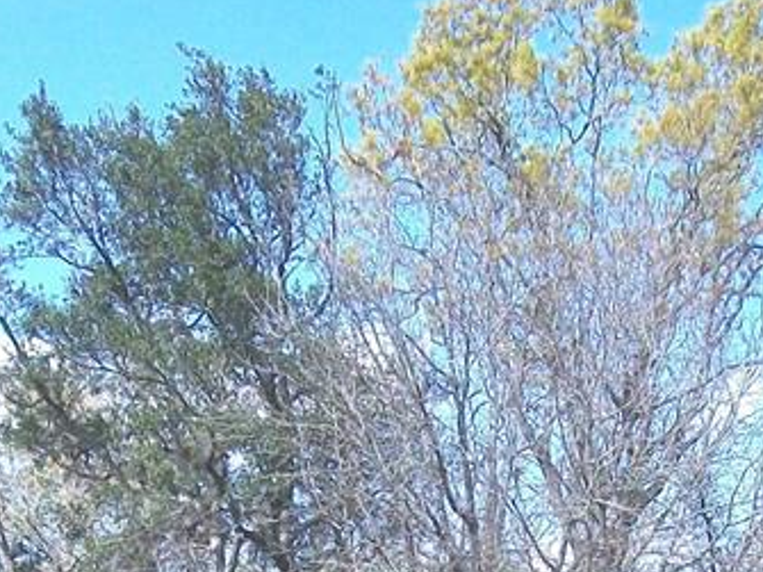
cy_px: 848
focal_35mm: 110
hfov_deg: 17.9
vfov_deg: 12.8
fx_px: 2424
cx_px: 412
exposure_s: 1/400
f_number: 4.8
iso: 80
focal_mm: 6
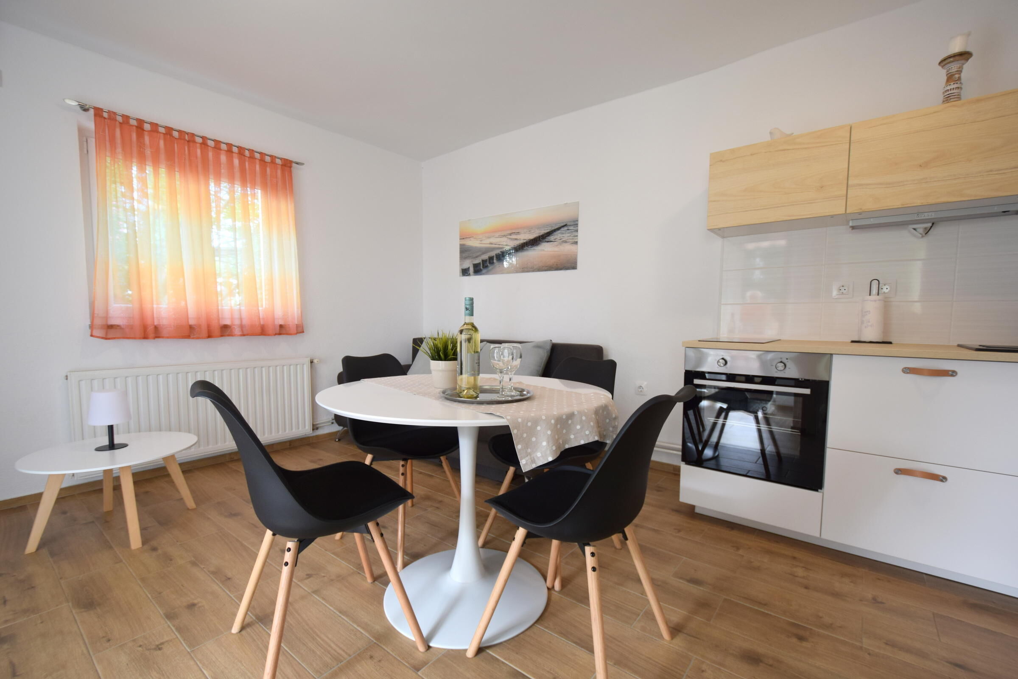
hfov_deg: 100.4
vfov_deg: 77.3
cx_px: 509
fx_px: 424
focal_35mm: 15
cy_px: 340
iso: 400
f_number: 4
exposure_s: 1/60
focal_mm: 10
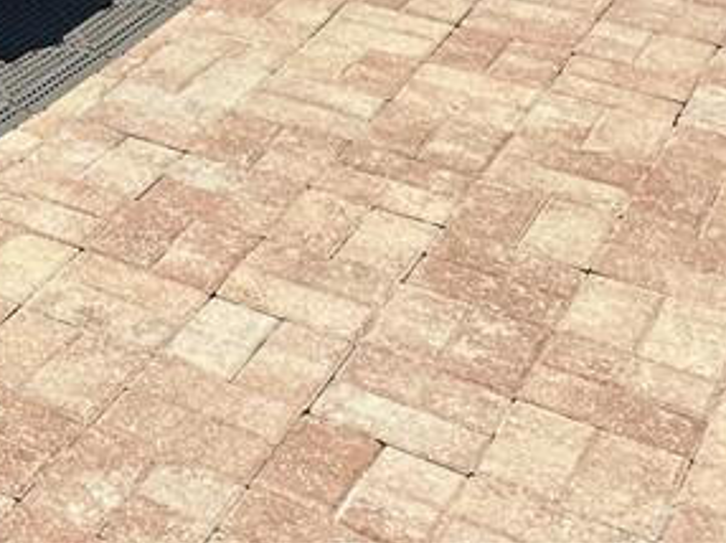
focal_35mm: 86
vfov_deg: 15.0
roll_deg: +0.1
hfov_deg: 18.8
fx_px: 1802
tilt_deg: -11.5
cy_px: -429
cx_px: -485
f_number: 1.78
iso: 80
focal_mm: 6.86
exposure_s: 1/3247
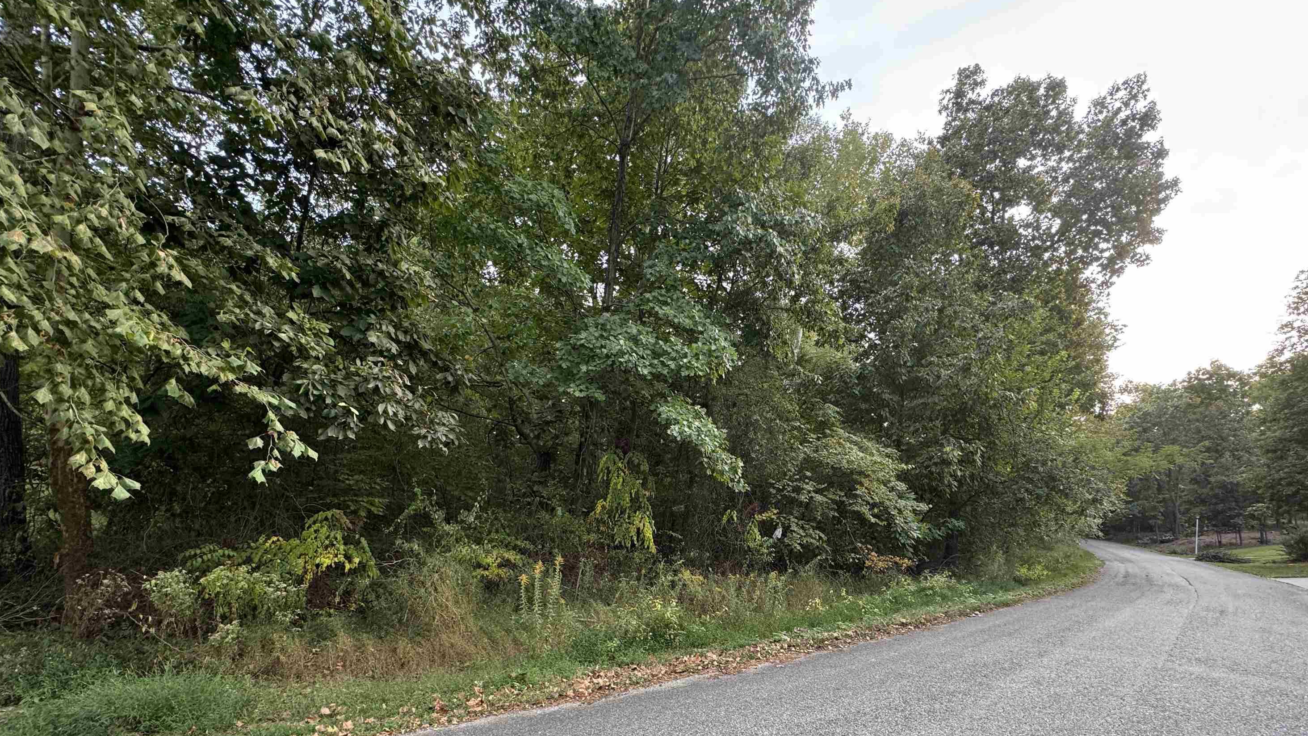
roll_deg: -4.8
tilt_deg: +3.1
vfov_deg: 65.0
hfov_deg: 99.4
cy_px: 503
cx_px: 665
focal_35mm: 16
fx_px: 555
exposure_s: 1/99
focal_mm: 2.22
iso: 160
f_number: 2.2
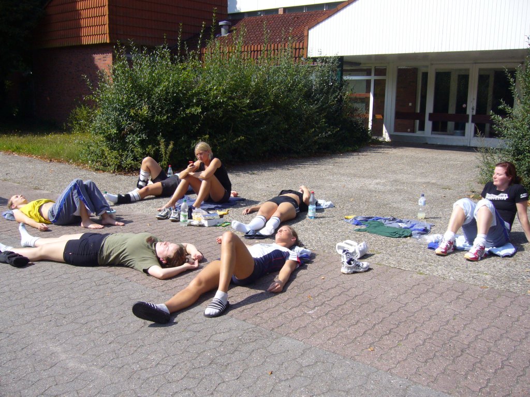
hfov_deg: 52.6
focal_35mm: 35
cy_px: 198
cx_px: 265
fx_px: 536
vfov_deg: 40.7
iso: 80
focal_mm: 5.8
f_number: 5.6
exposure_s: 1/320
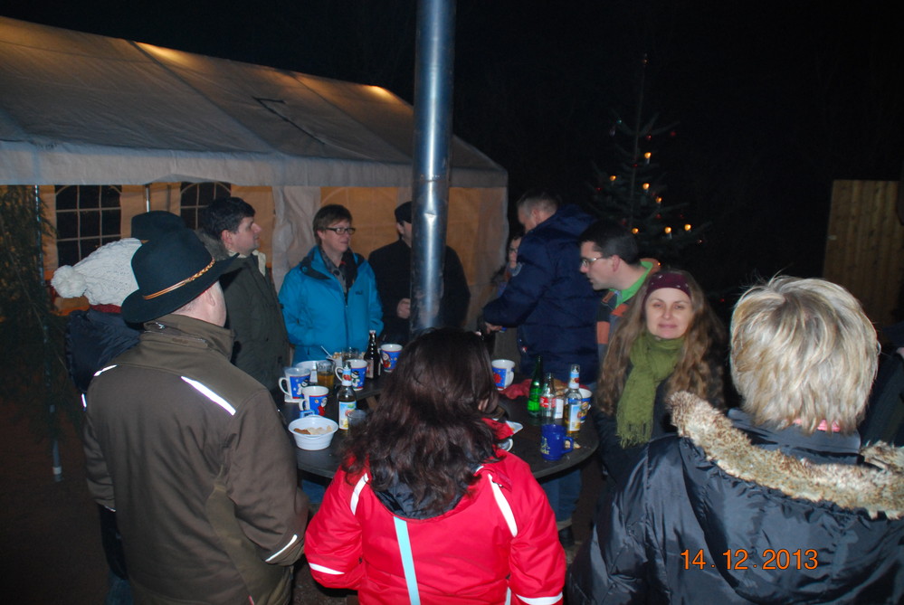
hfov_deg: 67.3
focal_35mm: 27
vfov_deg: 48.1
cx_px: 452
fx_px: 679
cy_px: 302
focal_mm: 18
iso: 800
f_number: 5
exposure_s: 1/60
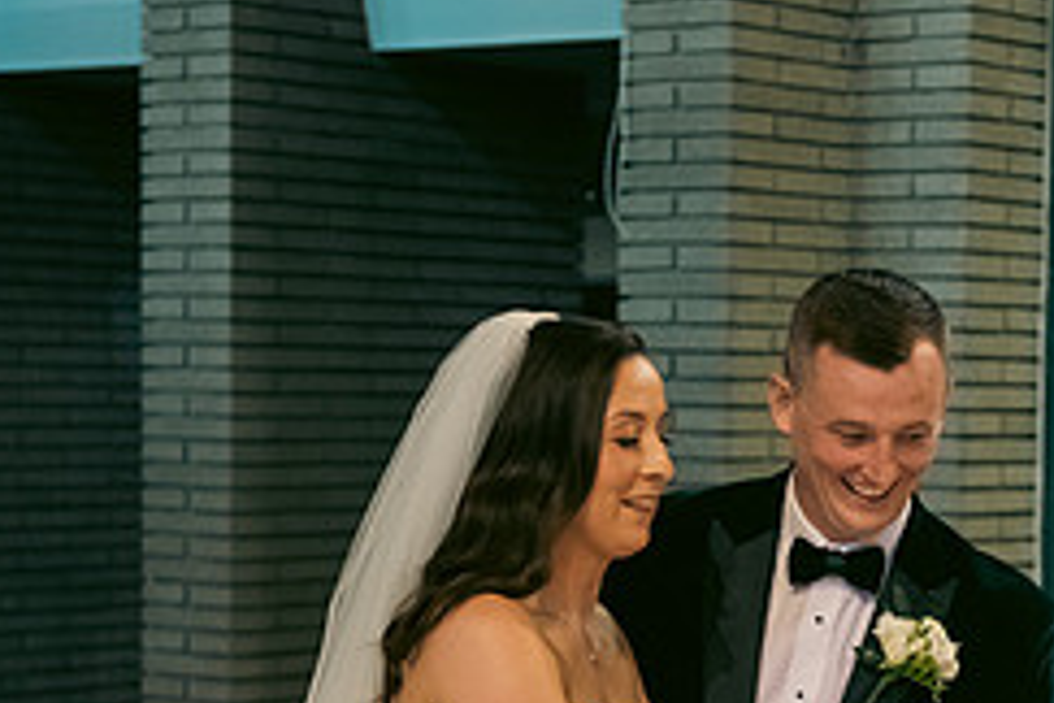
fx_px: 3630
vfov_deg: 11.0
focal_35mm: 124
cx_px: 885
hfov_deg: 16.4
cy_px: 631
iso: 1000
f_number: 3.5
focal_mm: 52
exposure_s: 1/160
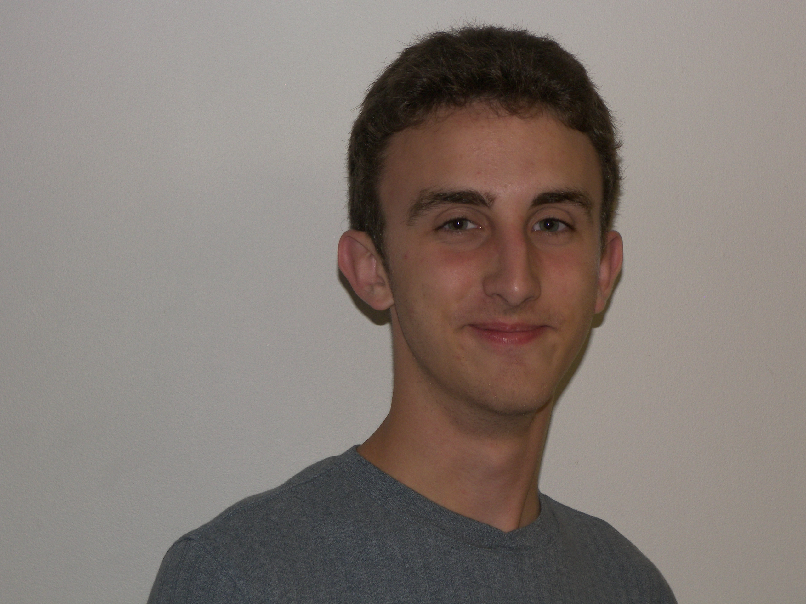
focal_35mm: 88
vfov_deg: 16.8
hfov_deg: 22.3
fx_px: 2049
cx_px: 403
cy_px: 302
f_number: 4
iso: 100
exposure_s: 1/60
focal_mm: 18.6
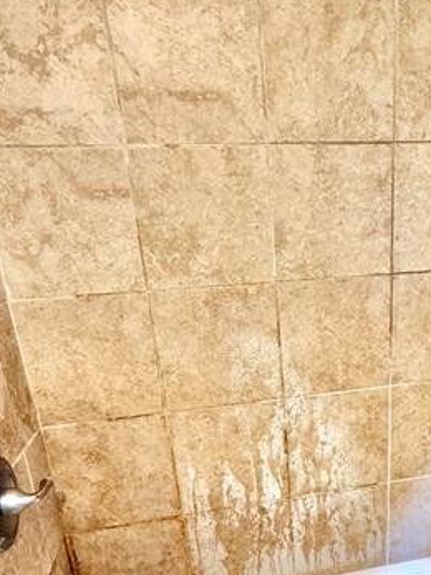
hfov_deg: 44.2
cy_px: 414
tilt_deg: -21.0
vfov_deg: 56.2
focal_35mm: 31
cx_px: 313
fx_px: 515
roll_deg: +3.7
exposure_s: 1/60
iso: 400
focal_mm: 2.22
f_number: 2.2
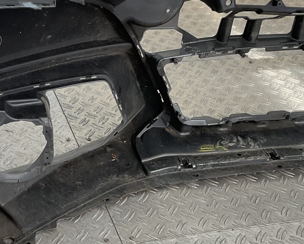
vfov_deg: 20.2
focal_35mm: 76
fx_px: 684
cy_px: 116
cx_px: 114
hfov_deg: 25.0
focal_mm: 3
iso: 16
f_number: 1.8
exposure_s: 1/214
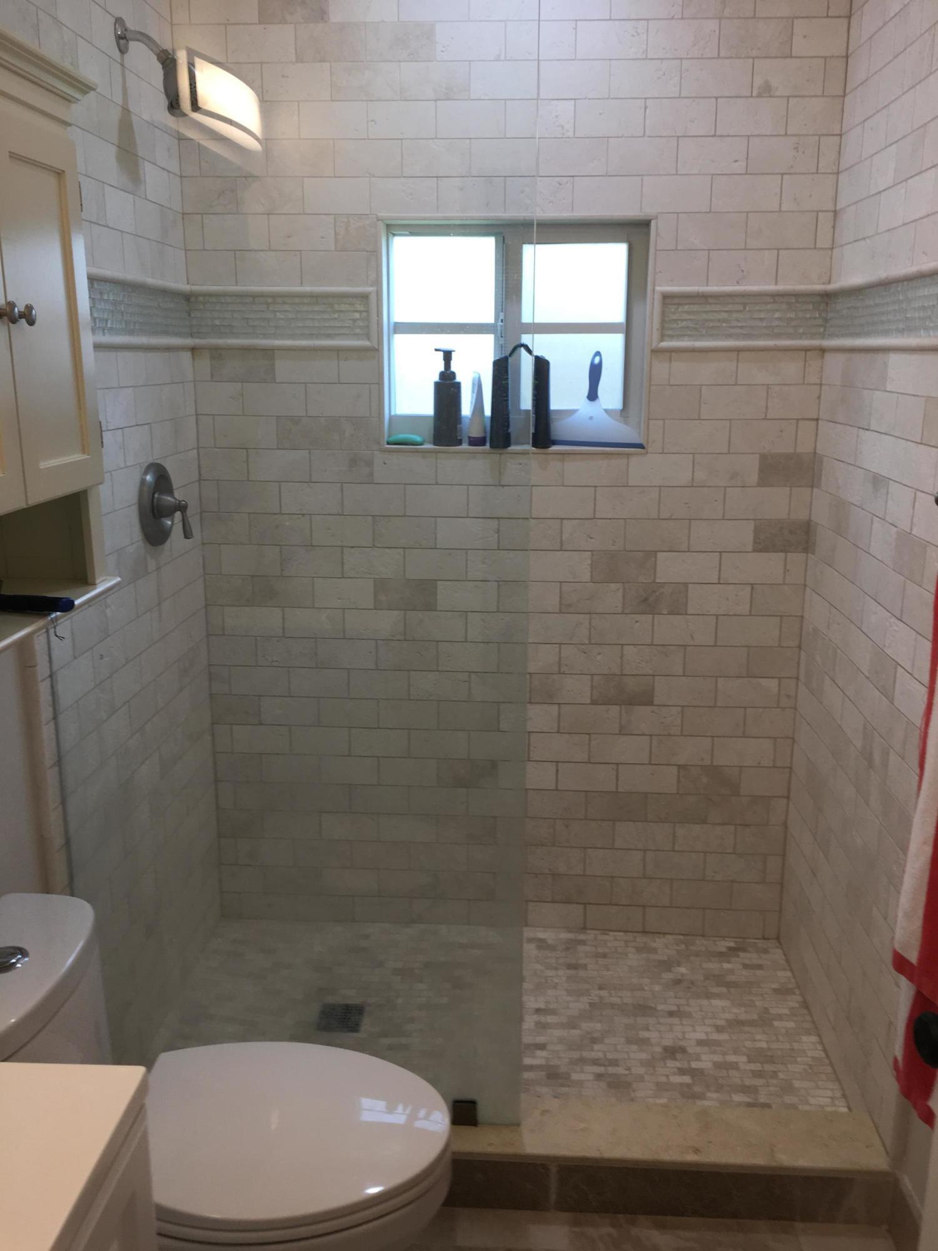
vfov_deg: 61.7
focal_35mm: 29
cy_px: 626
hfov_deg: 48.2
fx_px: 1048
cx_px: 469
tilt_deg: -12.5
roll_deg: +0.1
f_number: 2.2
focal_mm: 4.15
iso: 25
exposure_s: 1/40
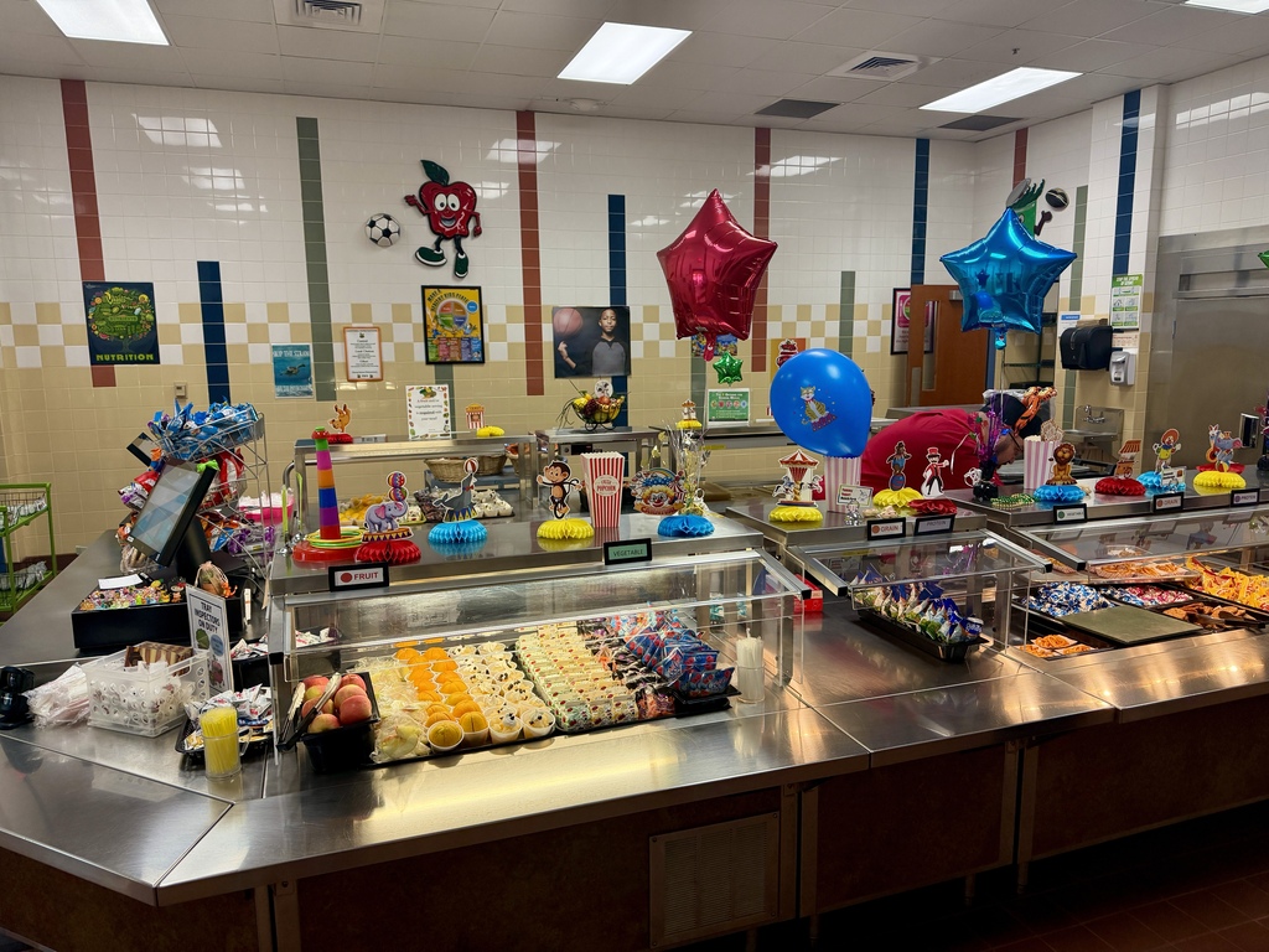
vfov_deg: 56.8
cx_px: 634
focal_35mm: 24
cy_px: 476
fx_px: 880
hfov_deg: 71.6
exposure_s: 1/158
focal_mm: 6.76
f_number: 1.78
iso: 200
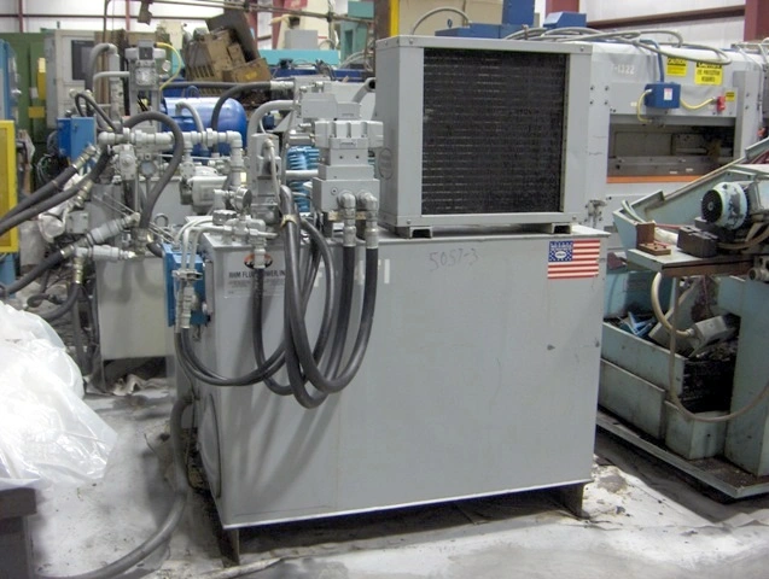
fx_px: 868
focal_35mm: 39
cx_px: 384
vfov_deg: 36.9
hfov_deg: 47.8
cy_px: 290
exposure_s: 1/10.3
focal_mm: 8
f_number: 2.8
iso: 200
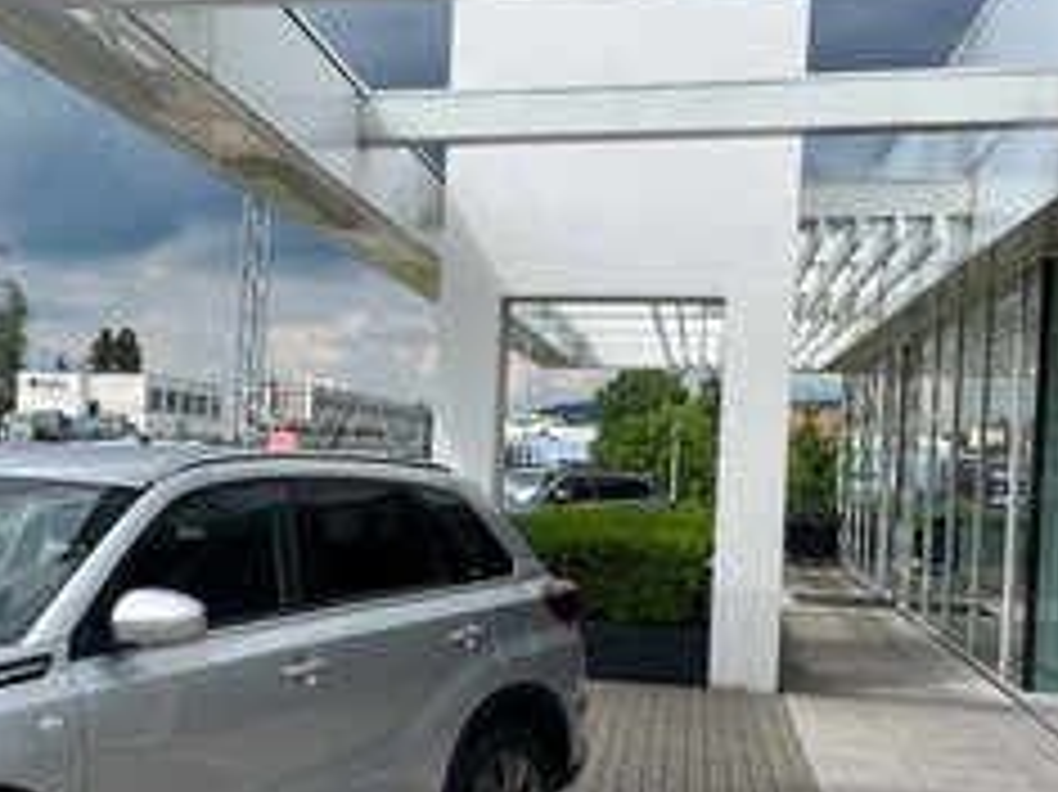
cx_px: 117
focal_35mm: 54
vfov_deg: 27.0
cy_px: 472
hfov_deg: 33.8
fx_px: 1650
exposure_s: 1/4484
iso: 50
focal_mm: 5.1
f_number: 1.6
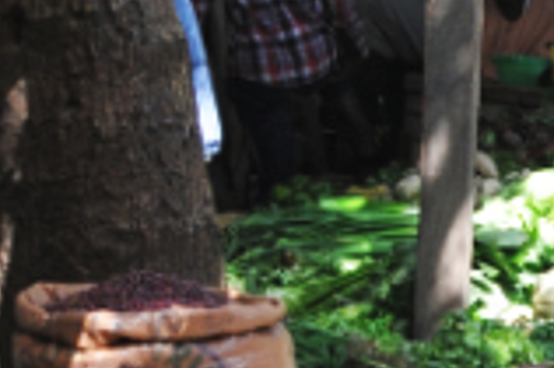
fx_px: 3797
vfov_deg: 5.5
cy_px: 74
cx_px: 866
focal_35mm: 247
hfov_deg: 8.2
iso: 320
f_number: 8
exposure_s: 1/80
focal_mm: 26
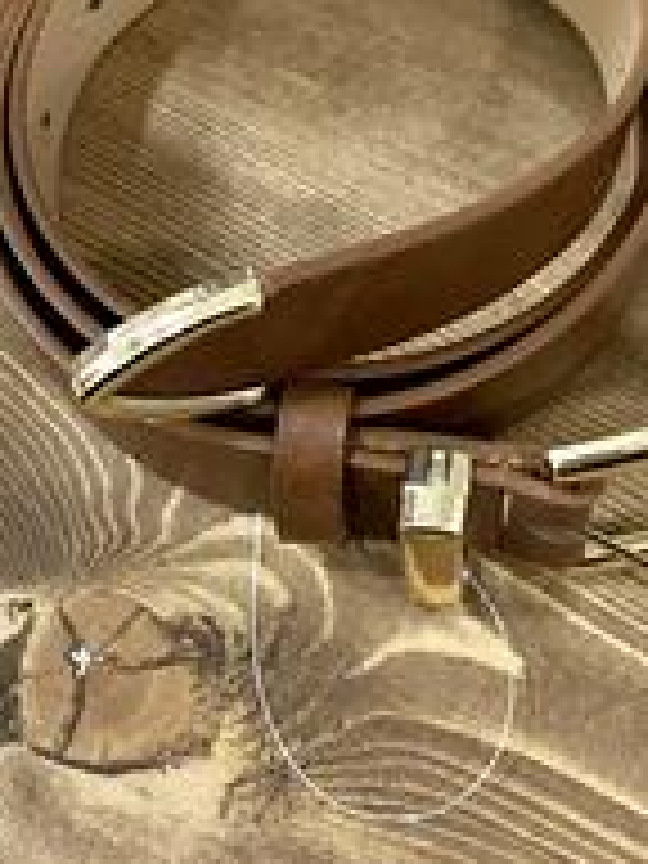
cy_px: 349
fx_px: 1398
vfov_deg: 34.2
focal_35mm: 56
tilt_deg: -62.3
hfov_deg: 26.1
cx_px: 382
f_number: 1.8
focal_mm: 4.25
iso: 400
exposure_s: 1/50
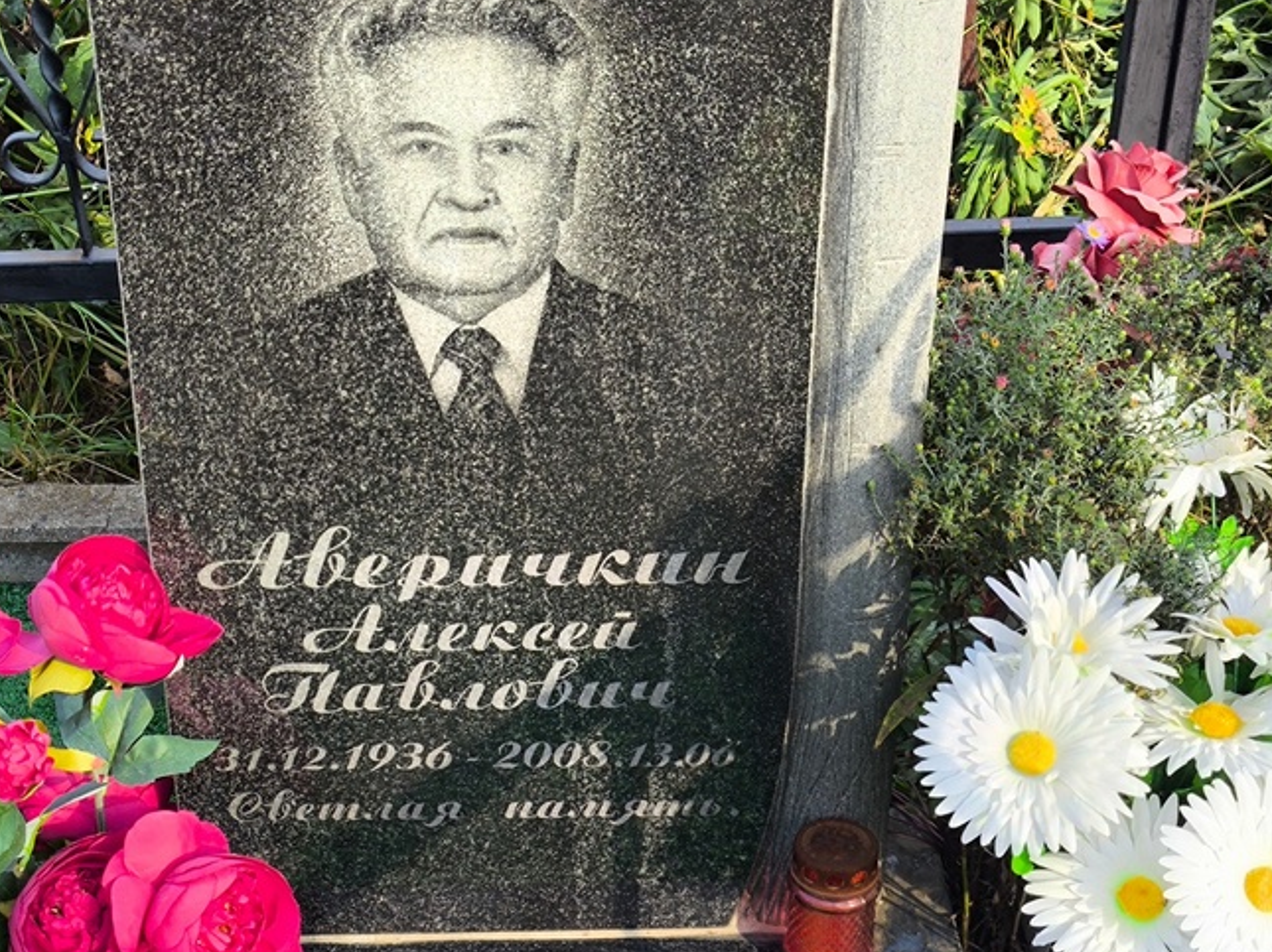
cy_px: 560
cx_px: 520
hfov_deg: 31.1
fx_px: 2277
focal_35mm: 62
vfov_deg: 23.6
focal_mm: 4.71
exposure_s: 1/391
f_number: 1.7
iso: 50
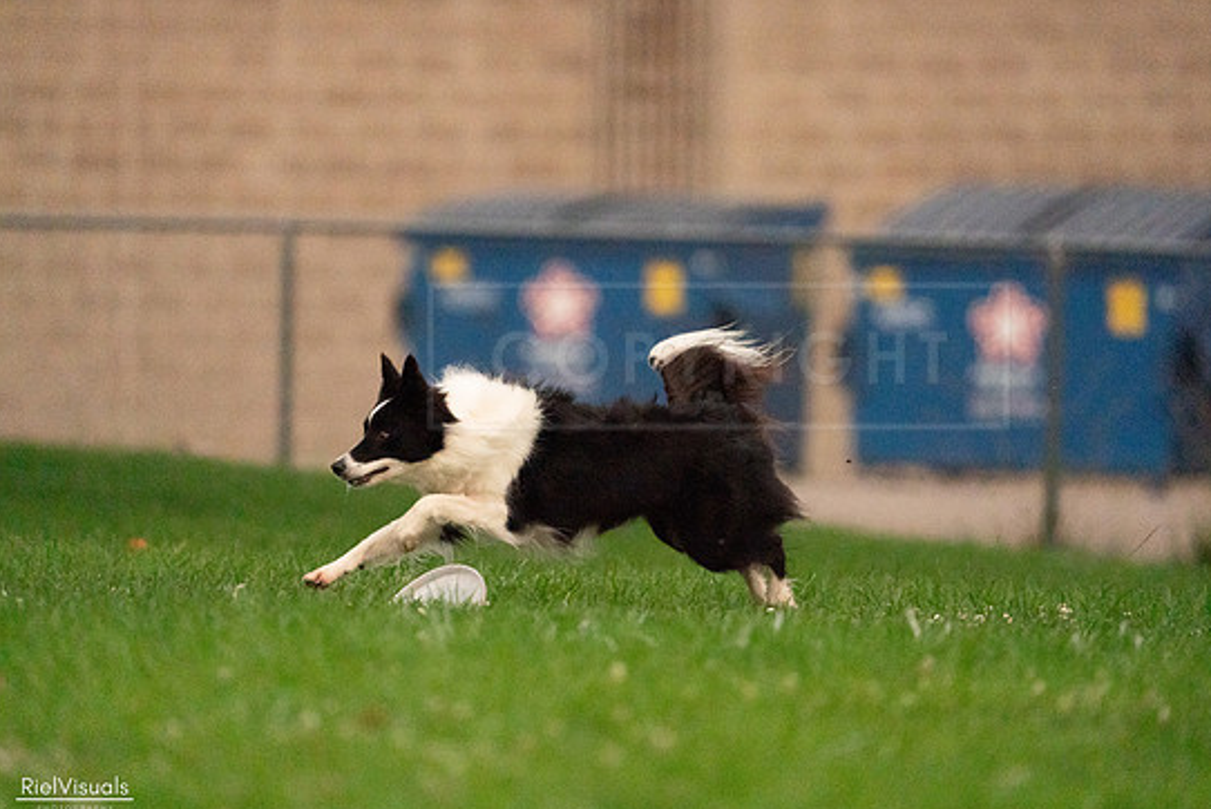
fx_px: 18006
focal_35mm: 535
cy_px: 394
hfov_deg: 3.9
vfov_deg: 2.6
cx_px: 641
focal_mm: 500
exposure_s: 1/2000
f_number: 6.3
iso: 6400
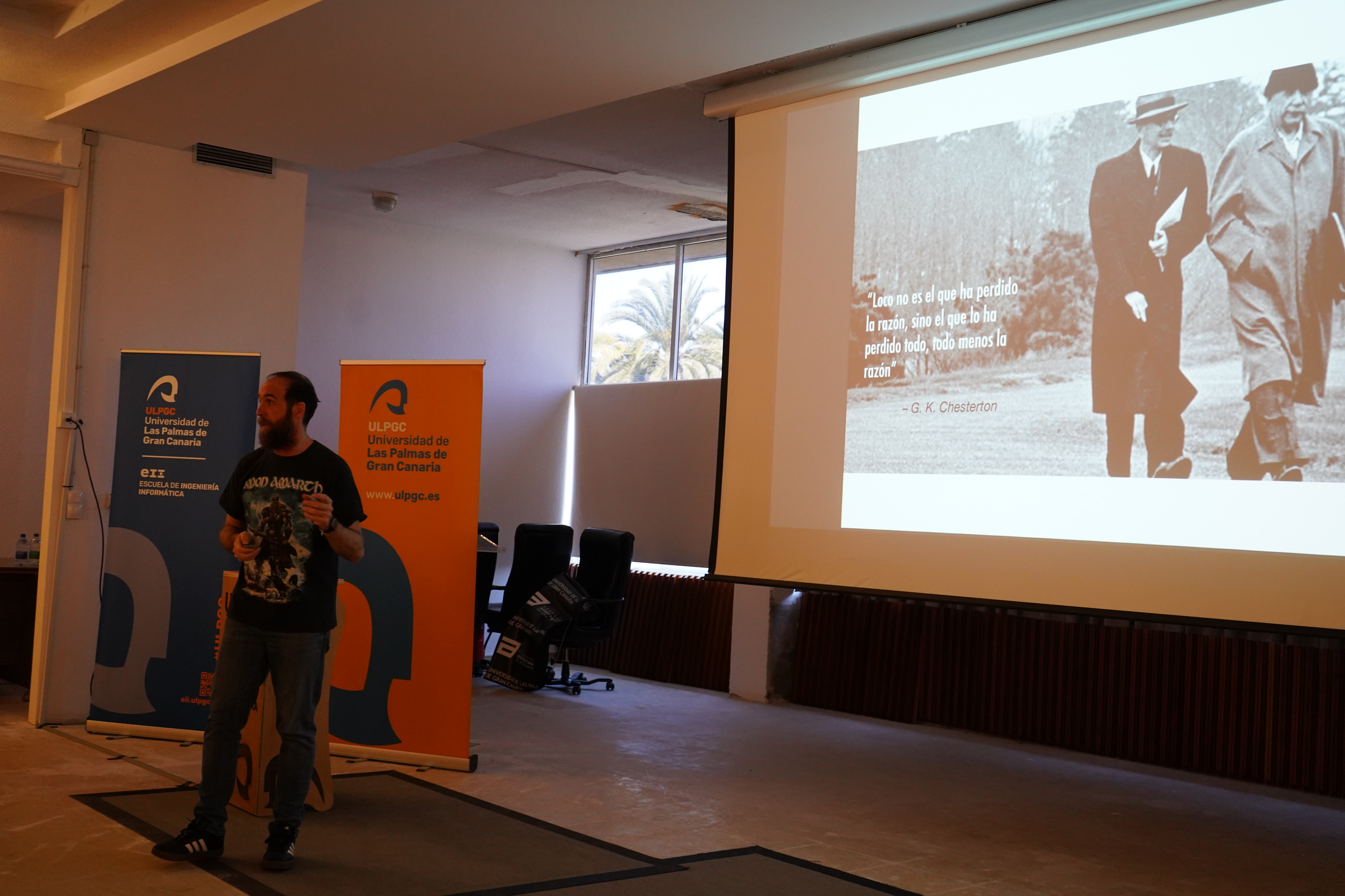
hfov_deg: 49.6
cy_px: 448
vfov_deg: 34.2
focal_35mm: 39
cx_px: 672
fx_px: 1457
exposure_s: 1/160
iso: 3200
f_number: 4
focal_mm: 39
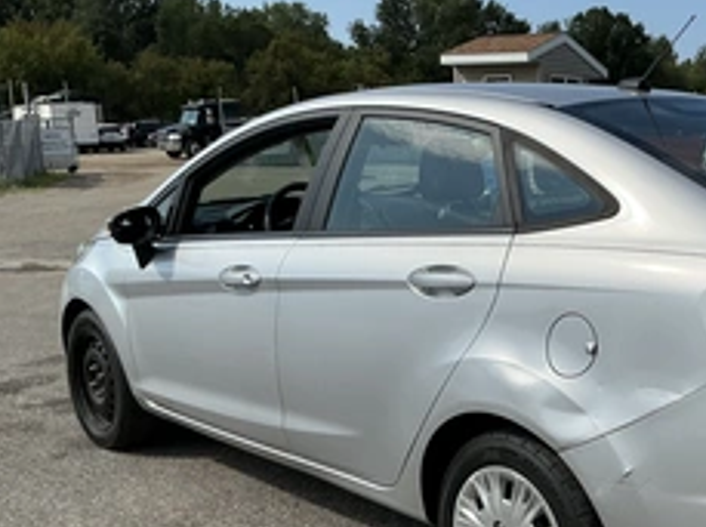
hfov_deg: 37.3
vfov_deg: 29.5
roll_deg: -0.1
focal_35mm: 49
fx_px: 998
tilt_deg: -10.1
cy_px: 336
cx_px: 586
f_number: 1.8
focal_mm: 3
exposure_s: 1/2959
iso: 25
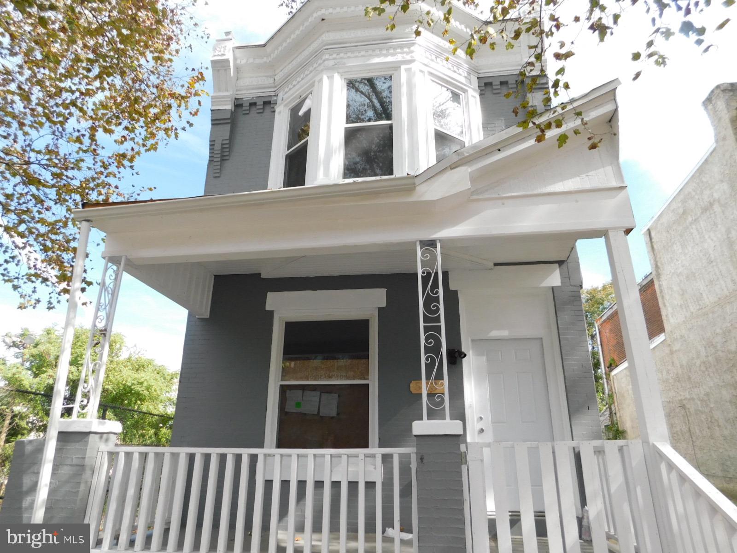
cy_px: 276
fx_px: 490
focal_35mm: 23
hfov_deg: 73.9
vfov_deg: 58.9
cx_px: 368
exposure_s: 1/400
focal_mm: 4
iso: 125
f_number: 3
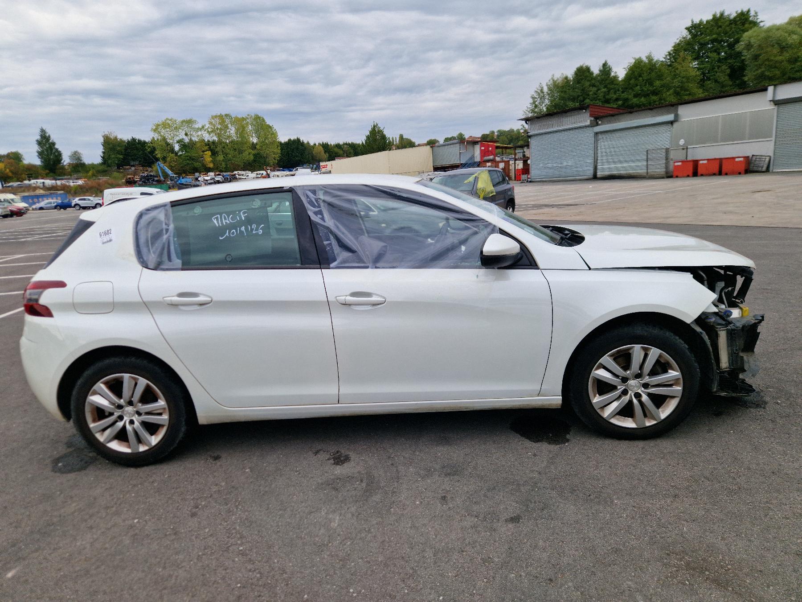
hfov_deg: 73.9
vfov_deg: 58.9
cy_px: 301
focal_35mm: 23
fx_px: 533
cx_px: 401
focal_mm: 5.4
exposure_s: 1/400
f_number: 1.8
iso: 50
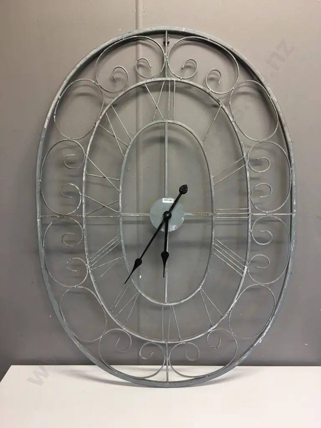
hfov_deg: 48.2
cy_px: 214
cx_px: 160
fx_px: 359
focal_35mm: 29
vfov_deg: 61.7
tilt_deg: -10.0
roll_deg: -1.8
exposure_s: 1/33
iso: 40
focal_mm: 4.15
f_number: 2.2
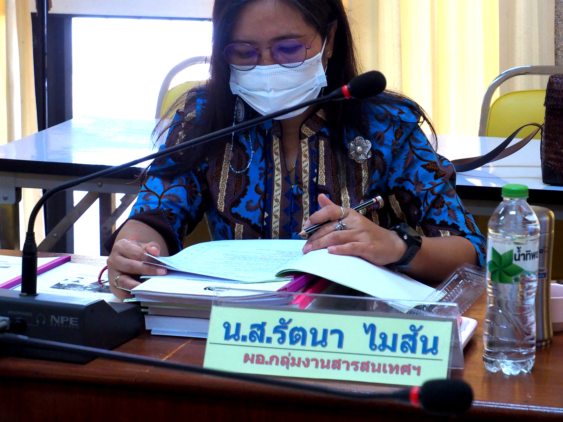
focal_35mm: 121
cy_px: 168
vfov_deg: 12.2
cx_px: 270
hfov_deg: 16.3
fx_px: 1968
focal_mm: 50
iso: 1600
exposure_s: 1/100
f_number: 6.3
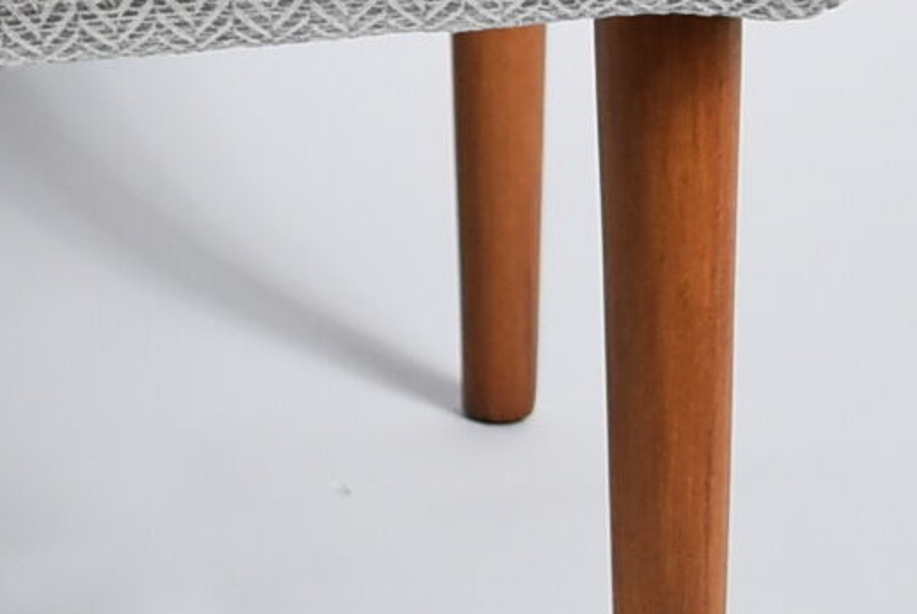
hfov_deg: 7.5
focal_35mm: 269
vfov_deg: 5.1
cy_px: -523
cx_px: -665
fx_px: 6857
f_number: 5
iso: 800
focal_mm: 31
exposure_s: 1/125
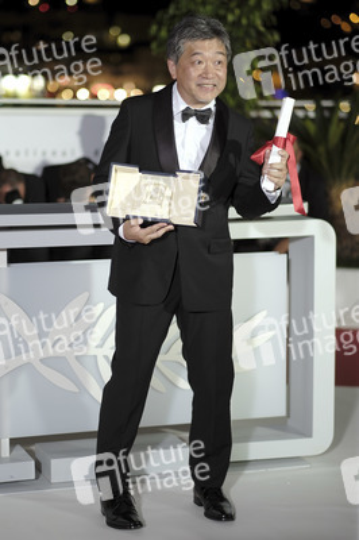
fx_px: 1259
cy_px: 270
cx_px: 180
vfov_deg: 24.2
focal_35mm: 84
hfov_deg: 16.2
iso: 500
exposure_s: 1/160
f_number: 1.2
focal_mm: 56
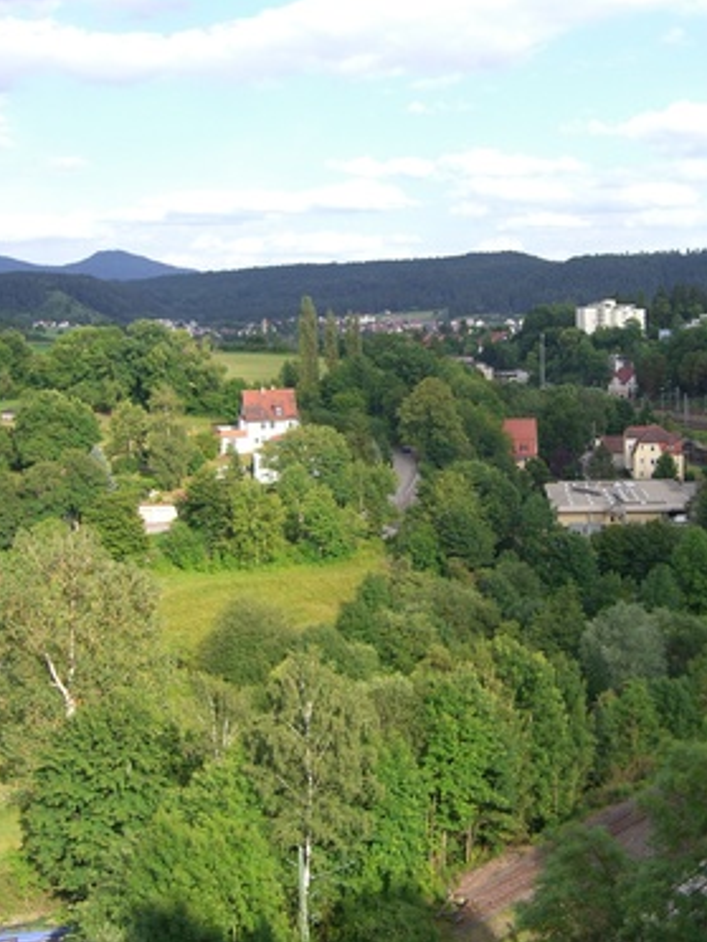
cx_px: 490
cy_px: 470
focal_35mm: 51
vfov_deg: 37.5
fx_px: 1389
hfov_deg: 28.3
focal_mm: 7.9
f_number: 4
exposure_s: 1/250
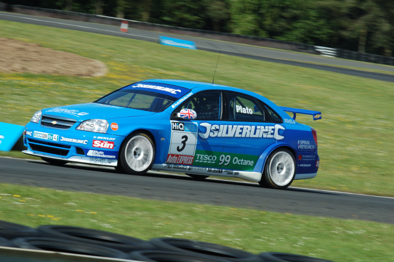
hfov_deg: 7.0
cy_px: 131
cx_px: 197
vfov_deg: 4.7
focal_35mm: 292
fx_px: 3199
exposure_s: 1/250
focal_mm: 195
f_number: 13
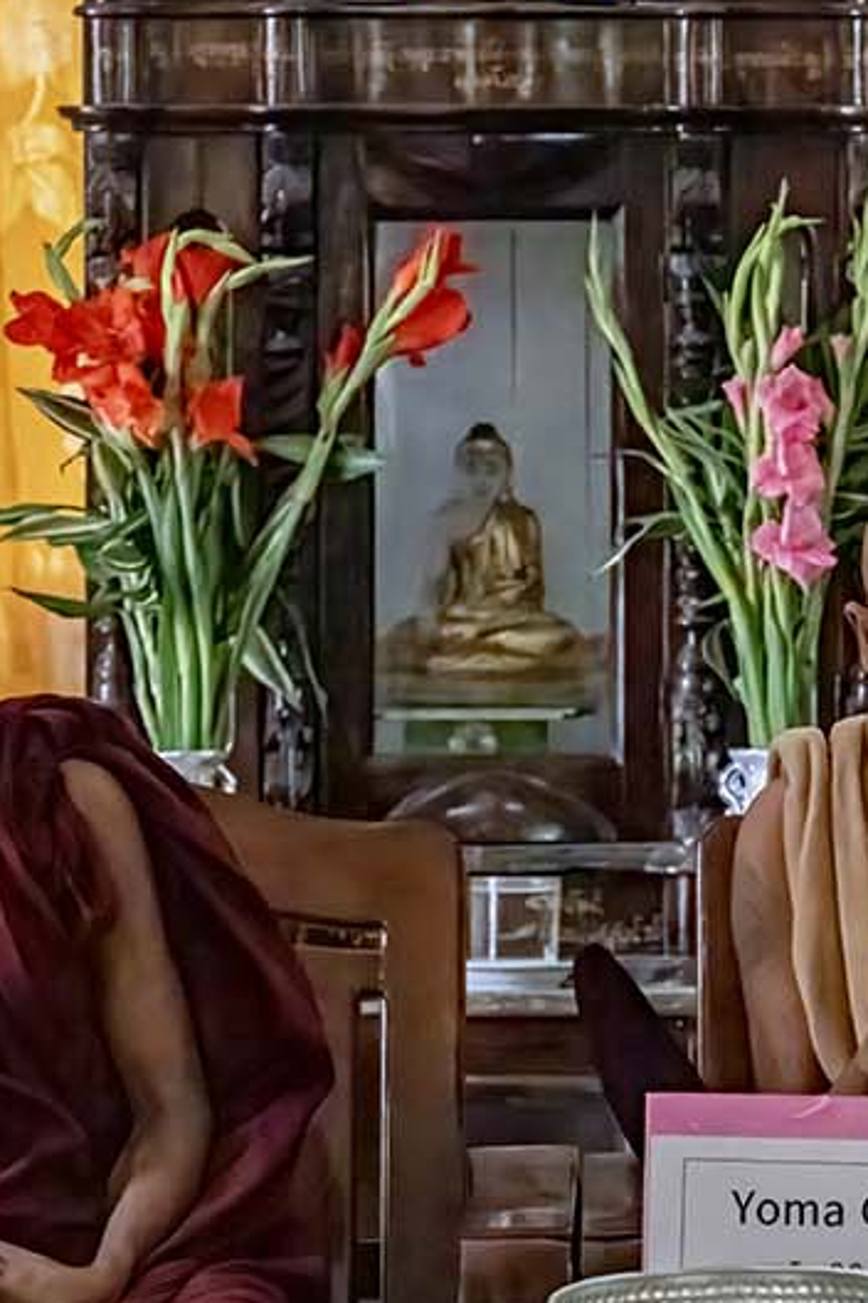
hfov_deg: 3.1
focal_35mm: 450
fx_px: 16274
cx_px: 506
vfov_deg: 4.6
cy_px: 1118
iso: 25600
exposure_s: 1/3200
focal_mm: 165
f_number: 4
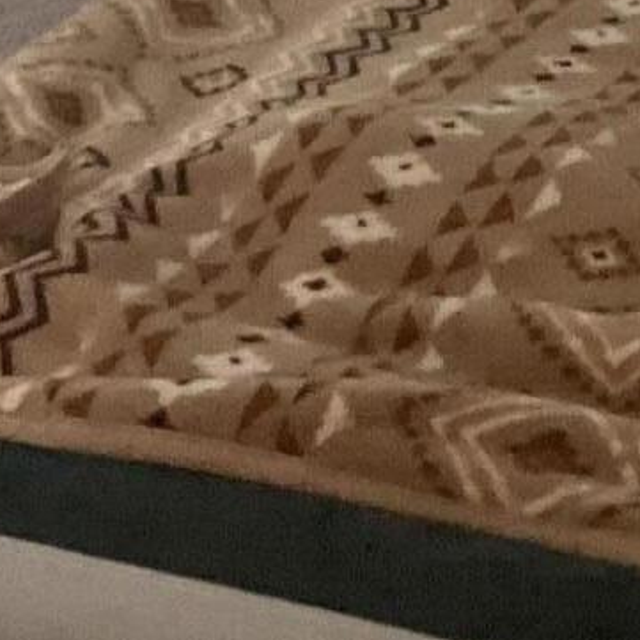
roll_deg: +1.4
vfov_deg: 10.6
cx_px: 594
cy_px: -894
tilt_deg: -8.0
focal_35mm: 142
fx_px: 2970
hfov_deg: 12.2
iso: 200
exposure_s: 1/60
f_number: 1.8
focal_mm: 3
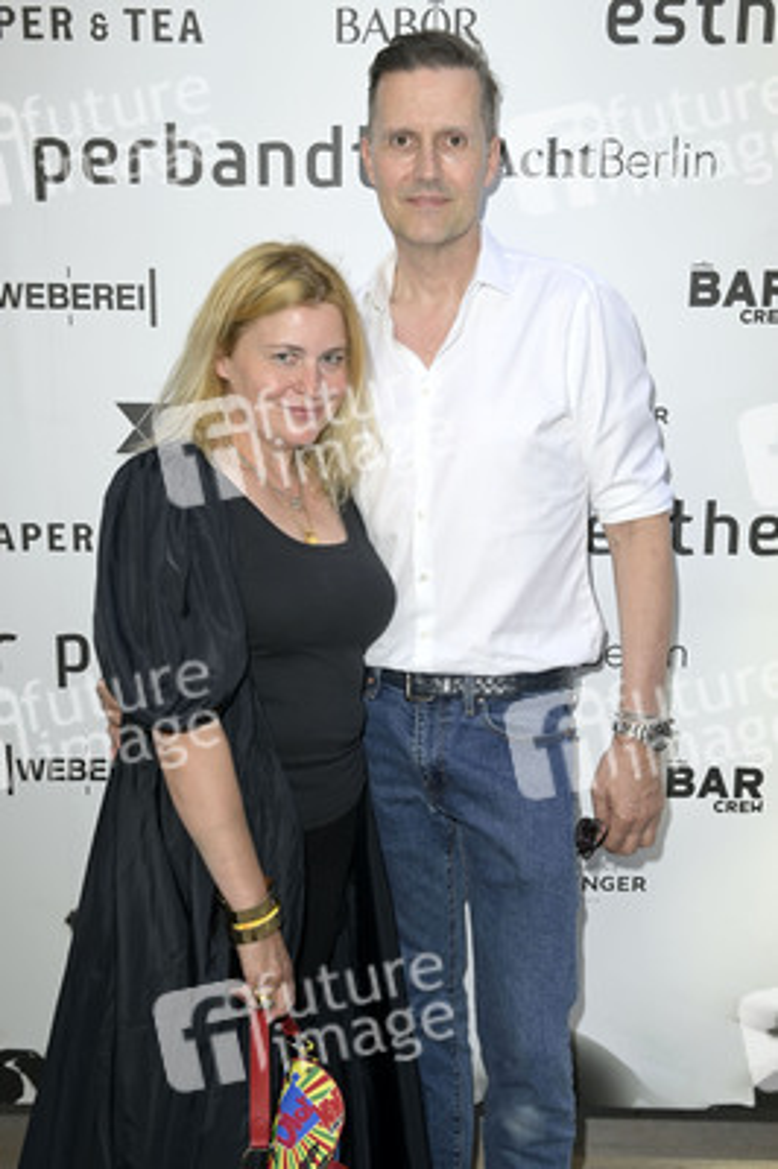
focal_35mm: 40
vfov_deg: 48.5
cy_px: 584
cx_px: 389
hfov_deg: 33.3
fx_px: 1299
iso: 400
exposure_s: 1/200
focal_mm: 40
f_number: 6.3
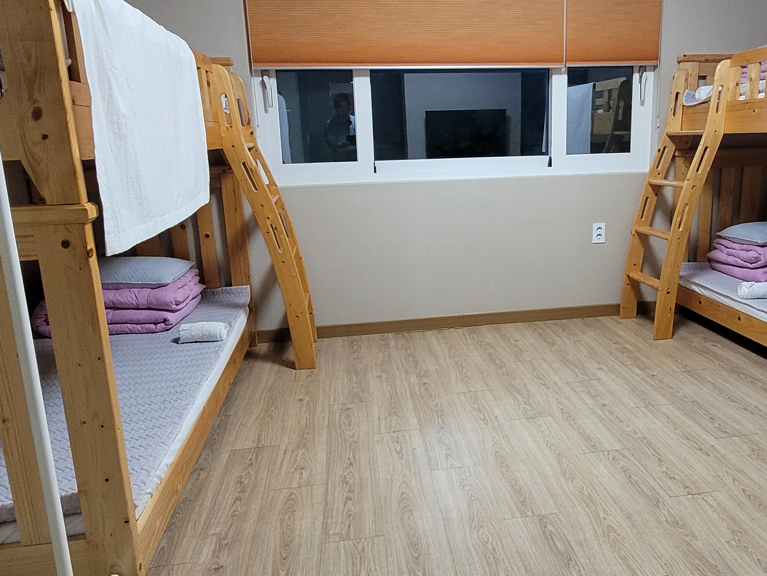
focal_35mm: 26
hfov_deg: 66.9
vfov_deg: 53.0
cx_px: 447
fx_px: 576
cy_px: 257
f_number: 2.2
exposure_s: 1/60
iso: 400
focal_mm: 1.74
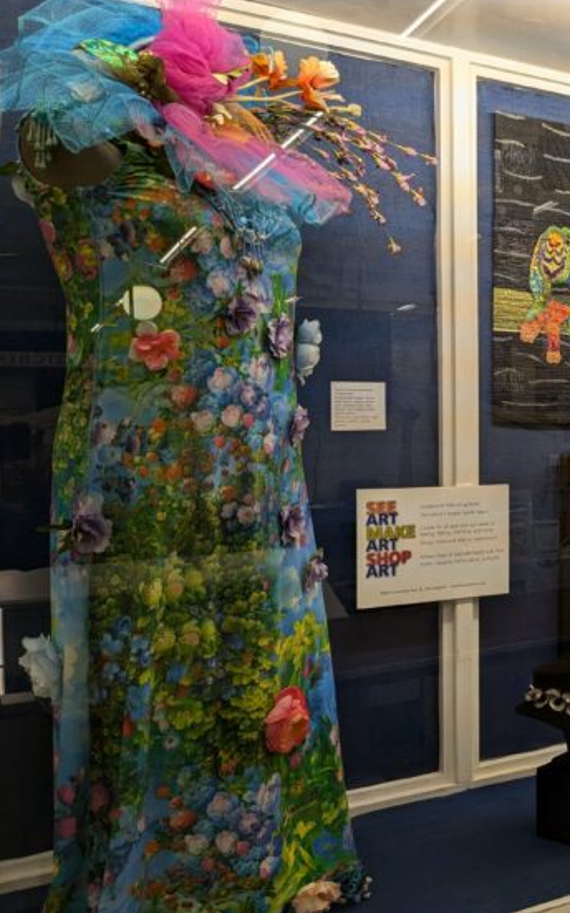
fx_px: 970
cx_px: 620
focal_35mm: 39
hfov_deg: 29.6
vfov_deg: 50.4
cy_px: 448
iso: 44
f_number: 1.73
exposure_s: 1/192
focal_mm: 4.38
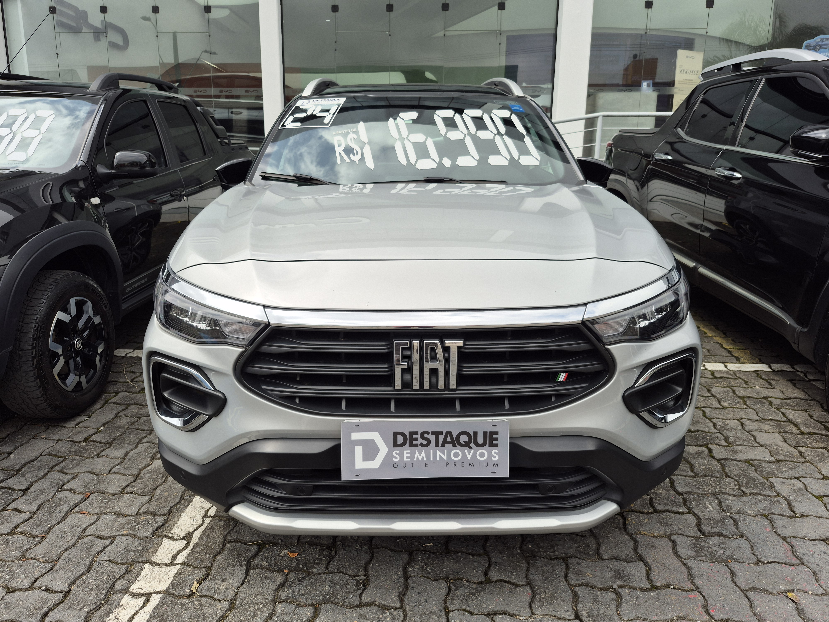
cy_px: 311
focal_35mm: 23
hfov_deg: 73.9
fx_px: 551
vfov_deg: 58.9
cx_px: 414
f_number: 1.8
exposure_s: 1/1612
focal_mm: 5.4
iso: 25
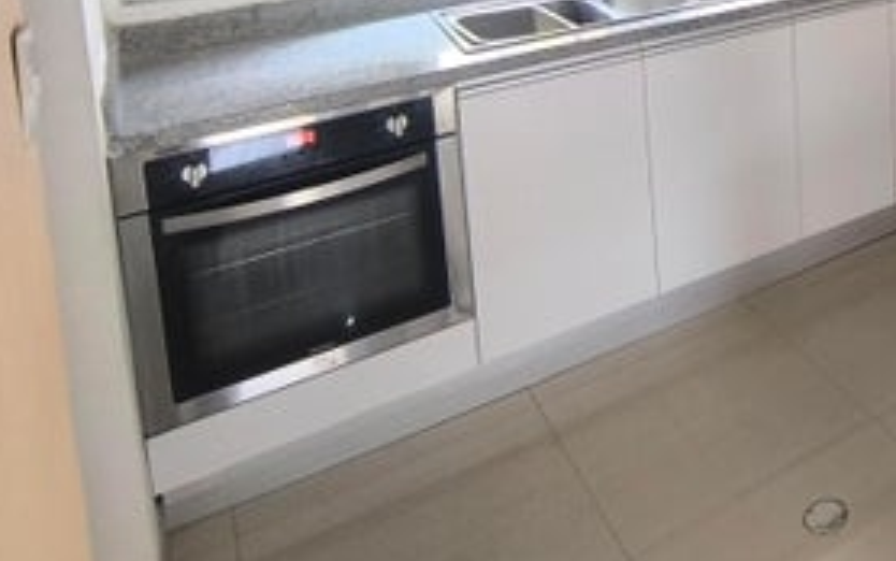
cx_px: 957
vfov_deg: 28.3
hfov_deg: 41.5
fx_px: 953
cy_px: -126
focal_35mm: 39
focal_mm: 1.65
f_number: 2.2
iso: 125
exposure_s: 1/50
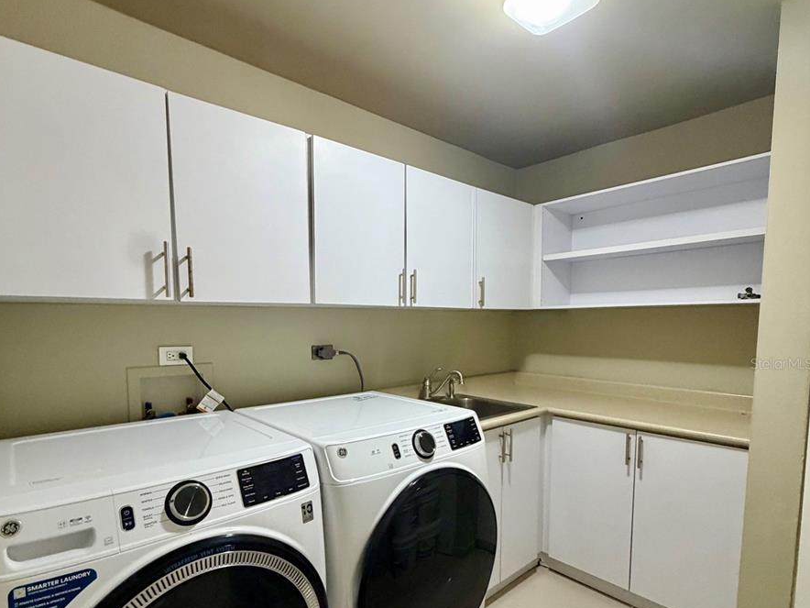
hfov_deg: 84.7
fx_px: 445
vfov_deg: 68.0
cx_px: 403
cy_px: 363
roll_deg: -0.2
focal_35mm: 19
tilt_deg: -5.3
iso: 500
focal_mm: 2.22
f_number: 2.2
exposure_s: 1/60
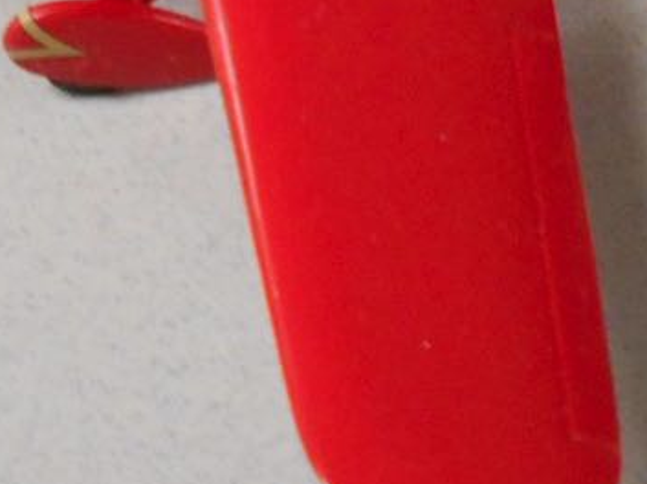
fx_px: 2203
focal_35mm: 118
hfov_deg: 16.5
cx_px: 97
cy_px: -60
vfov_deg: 12.3
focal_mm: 4.6
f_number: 3.2
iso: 400
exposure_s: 1/20
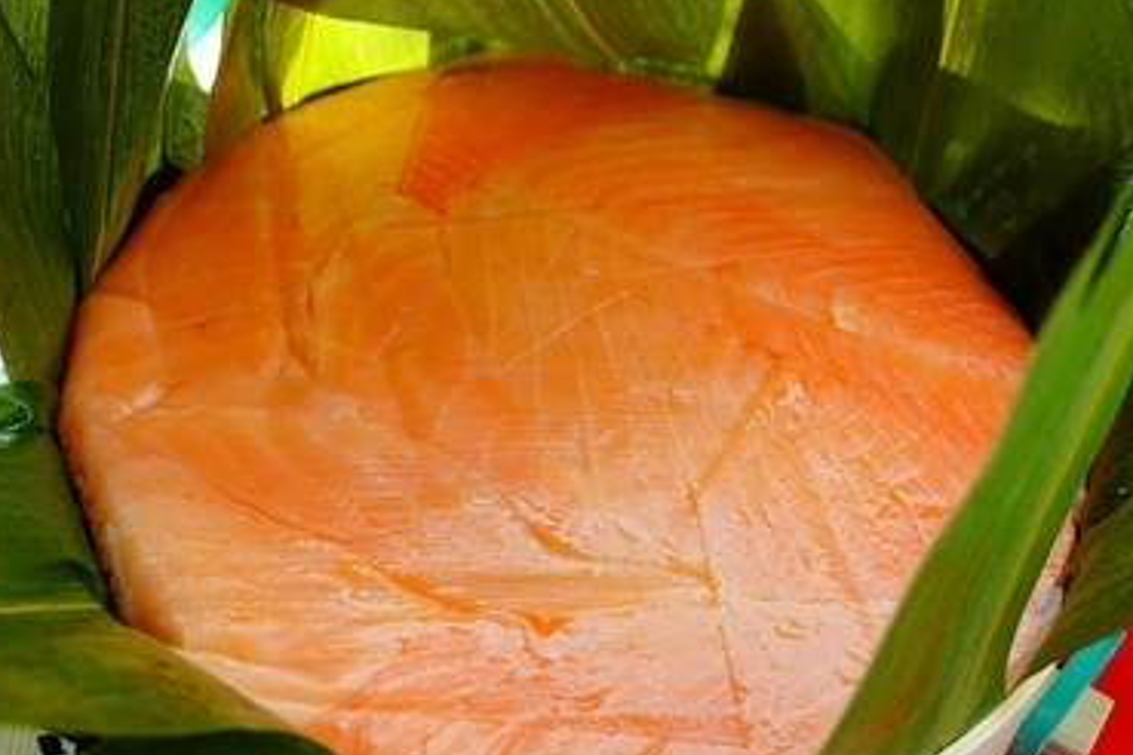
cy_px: 216
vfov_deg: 25.8
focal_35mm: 52
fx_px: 1636
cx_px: 500
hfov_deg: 38.1
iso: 1250
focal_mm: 24
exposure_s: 1/500
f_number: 6.3
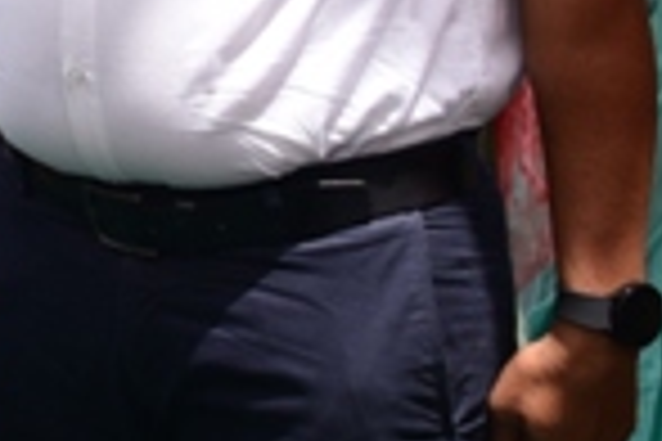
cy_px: -410
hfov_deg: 11.1
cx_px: -775
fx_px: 2997
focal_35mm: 163
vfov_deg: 8.1
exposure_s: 1/250
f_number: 9
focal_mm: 30
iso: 400
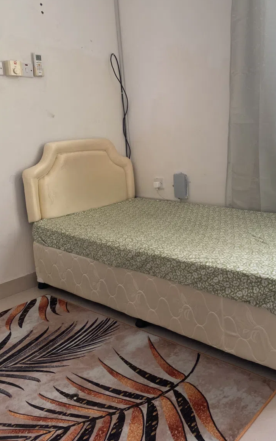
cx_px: 194
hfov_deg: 37.7
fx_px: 397
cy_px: 197
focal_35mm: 33
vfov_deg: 58.0
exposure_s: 1/112
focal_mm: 4.25
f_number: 1.8
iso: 125
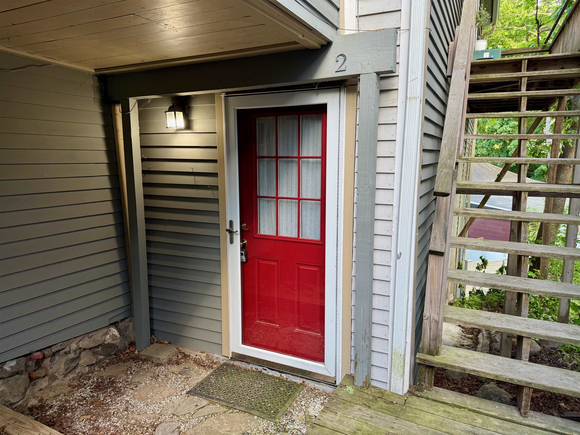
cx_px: 290
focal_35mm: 24
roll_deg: +0.2
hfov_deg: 71.6
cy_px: 218
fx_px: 402
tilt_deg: -8.7
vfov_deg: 56.8
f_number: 1.78
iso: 125
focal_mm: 6.76
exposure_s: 1/120
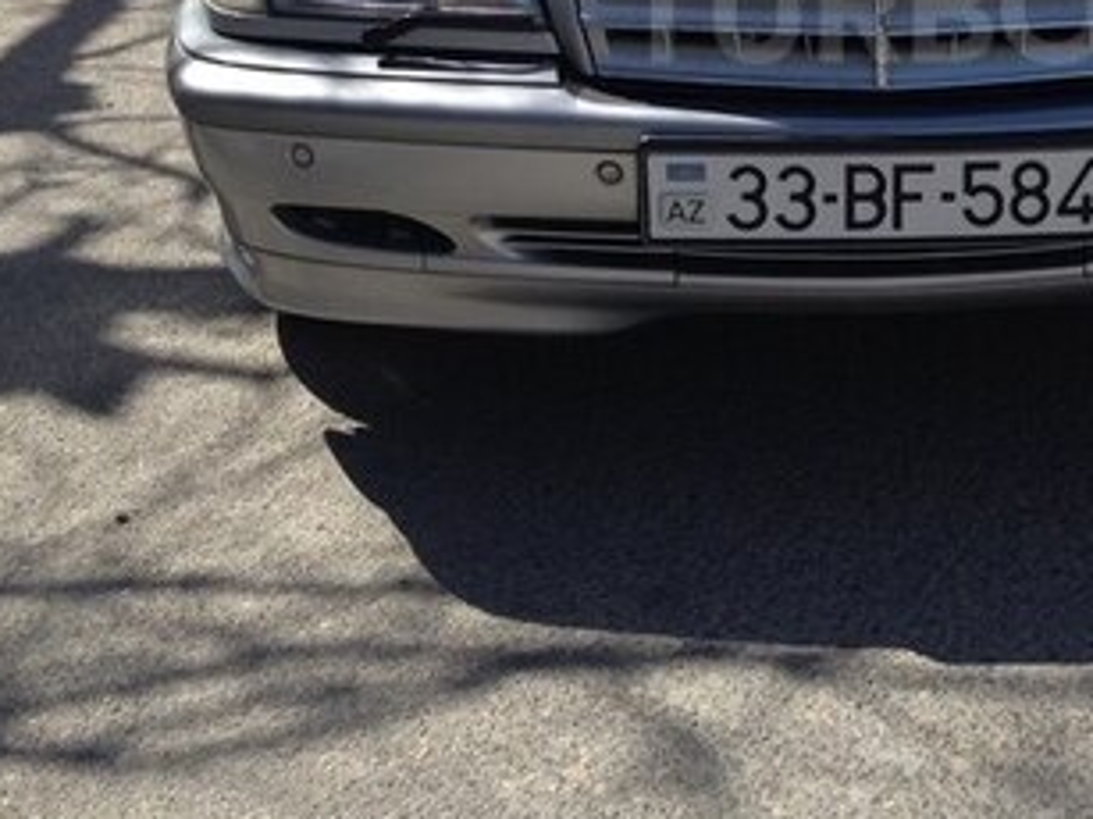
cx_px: 986
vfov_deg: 20.1
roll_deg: +1.2
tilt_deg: -14.9
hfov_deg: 26.5
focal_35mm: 71
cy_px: 9
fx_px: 2241
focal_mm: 4.12
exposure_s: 1/1323
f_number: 2.4
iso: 50
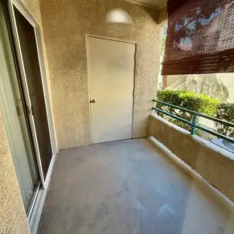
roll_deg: -3.7
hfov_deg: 83.4
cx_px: 135
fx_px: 130
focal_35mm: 17
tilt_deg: -15.9
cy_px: 115
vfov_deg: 84.0
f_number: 2.2
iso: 64
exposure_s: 1/121
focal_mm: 2.22
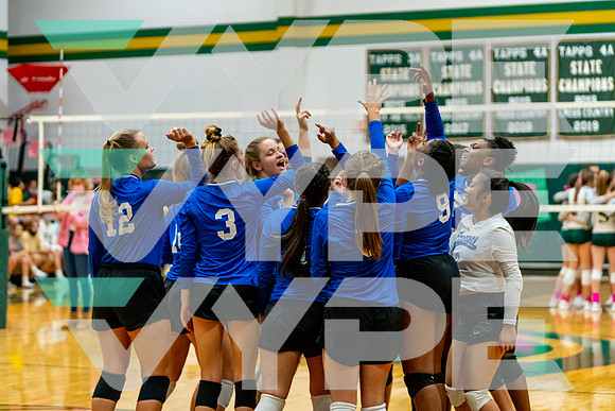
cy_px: 206
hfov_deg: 22.1
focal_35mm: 92
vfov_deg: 14.9
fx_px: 1572
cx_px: 308
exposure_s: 1/2500
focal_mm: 92
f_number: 2.8
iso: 2500
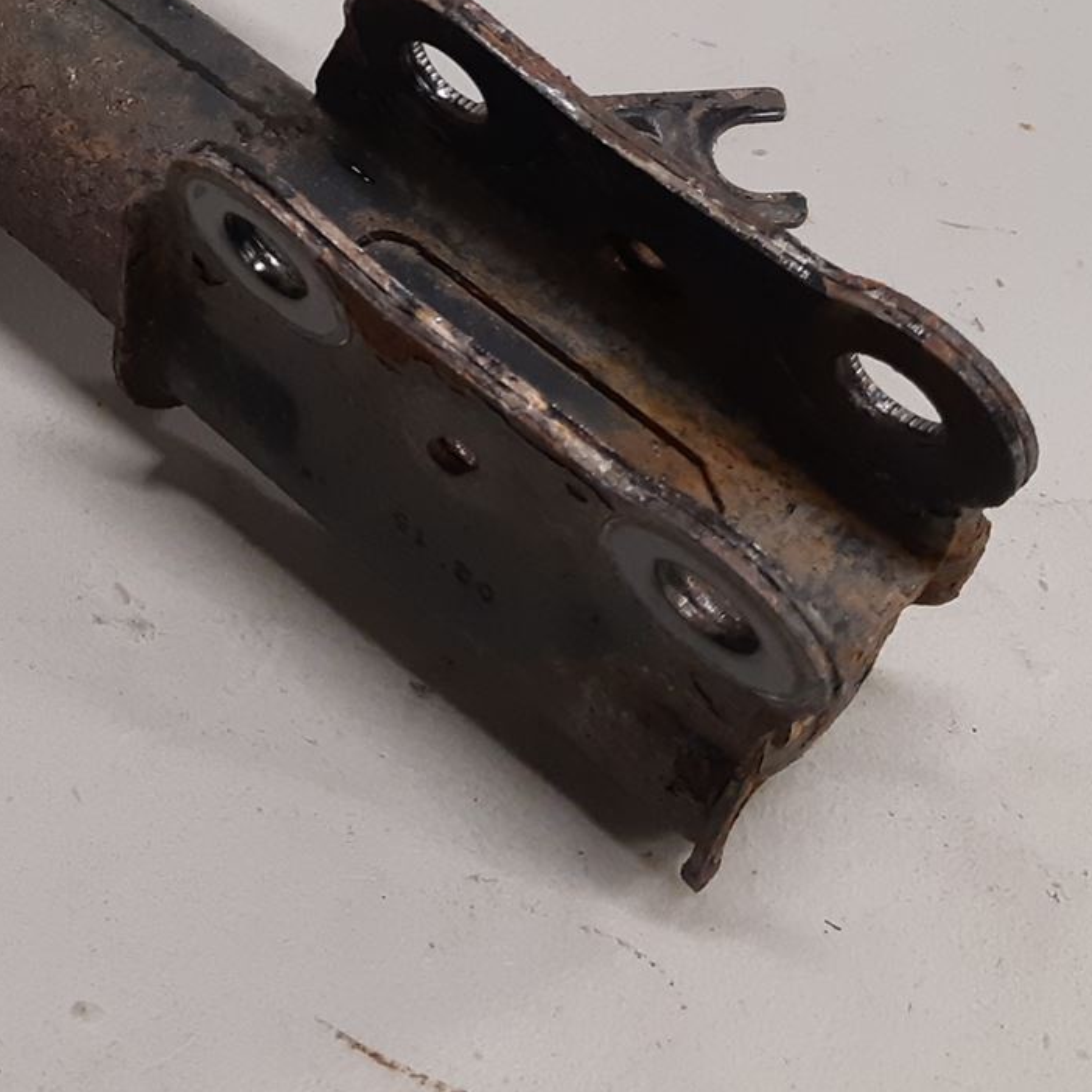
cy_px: -75
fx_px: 2391
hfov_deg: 24.4
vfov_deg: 24.2
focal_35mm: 67
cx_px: -34
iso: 160
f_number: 1.7
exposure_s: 1/50
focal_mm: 3.93
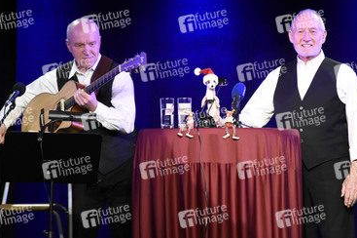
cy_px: 95
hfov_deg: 8.0
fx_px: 2556
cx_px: 178
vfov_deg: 5.3
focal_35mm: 258
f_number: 6.3
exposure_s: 1/160
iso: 3200
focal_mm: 140
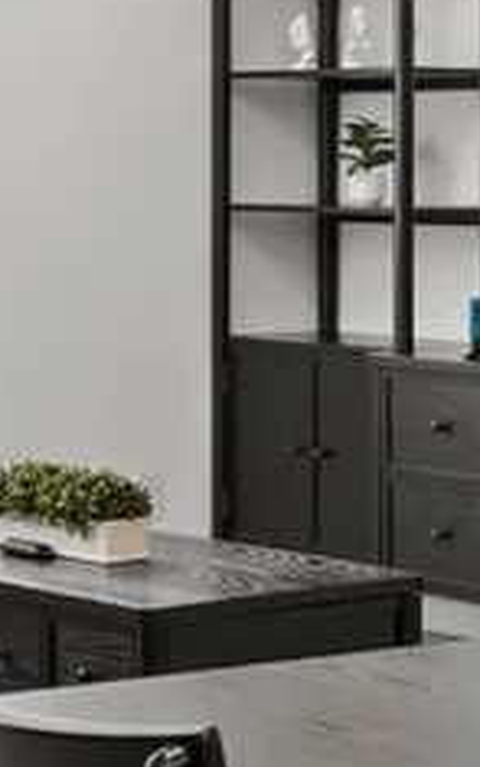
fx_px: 3159
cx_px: 405
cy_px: 152
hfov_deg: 8.7
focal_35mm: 151
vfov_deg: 13.8
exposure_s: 1/8
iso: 400
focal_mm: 23
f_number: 8
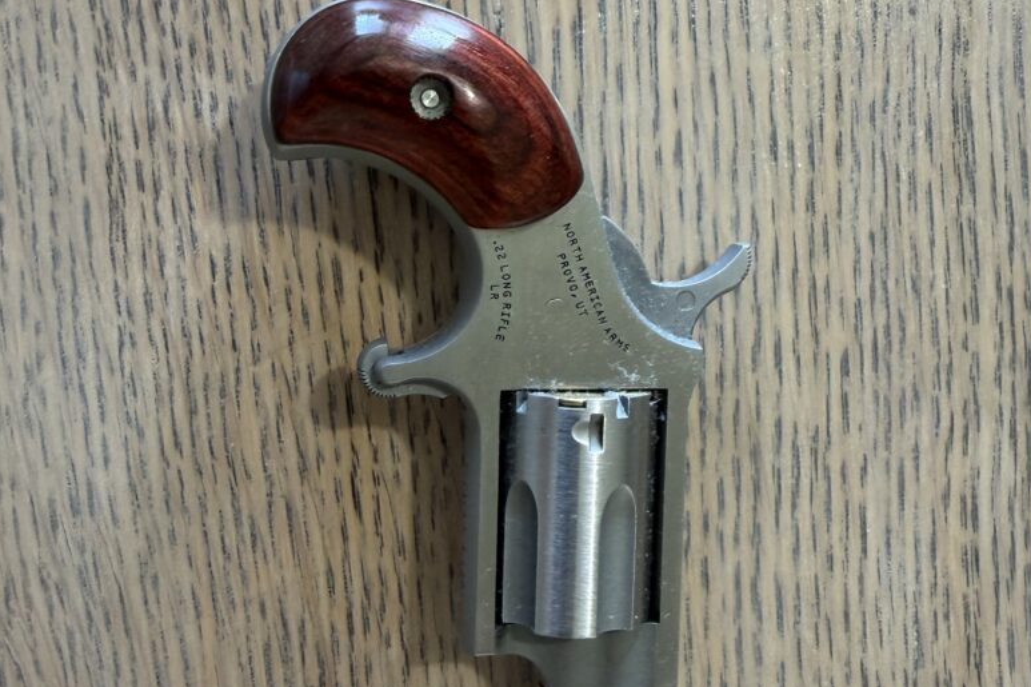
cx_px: 532
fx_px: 802
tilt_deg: -85.4
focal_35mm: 28
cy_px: 379
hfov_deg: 65.5
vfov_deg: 46.3
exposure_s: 1/60
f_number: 2.2
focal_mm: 2.22
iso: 200
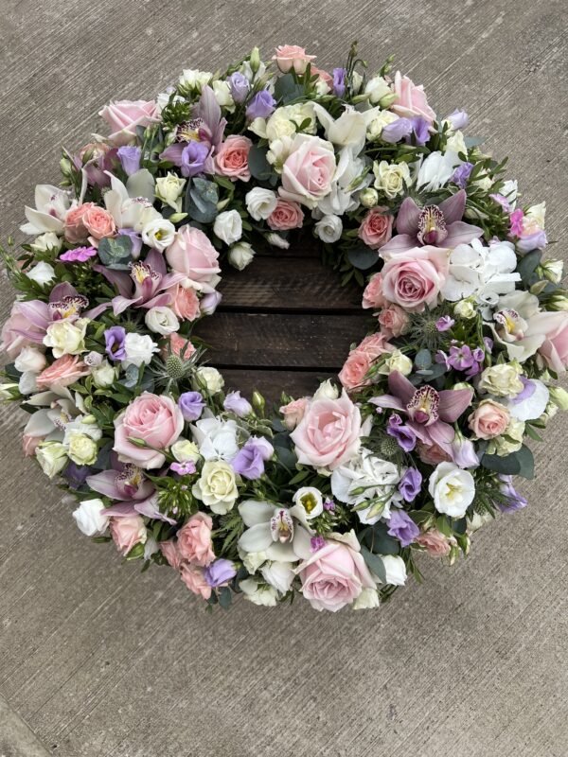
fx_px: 569
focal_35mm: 26
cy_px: 378
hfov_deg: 53.1
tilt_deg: -76.9
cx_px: 284
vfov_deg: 67.3
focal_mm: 5.7
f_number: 1.5
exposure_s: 1/1280
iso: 50
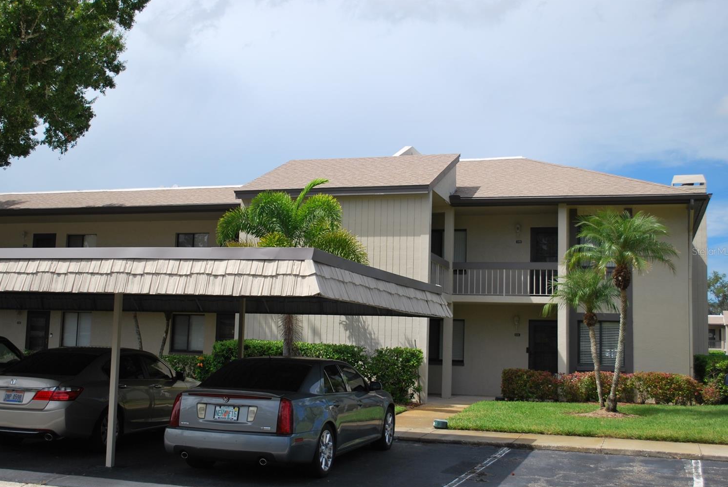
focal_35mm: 42
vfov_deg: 32.0
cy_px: 251
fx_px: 850
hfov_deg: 46.3
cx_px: 344
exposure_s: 1/800
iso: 100
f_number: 4.5
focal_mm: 26
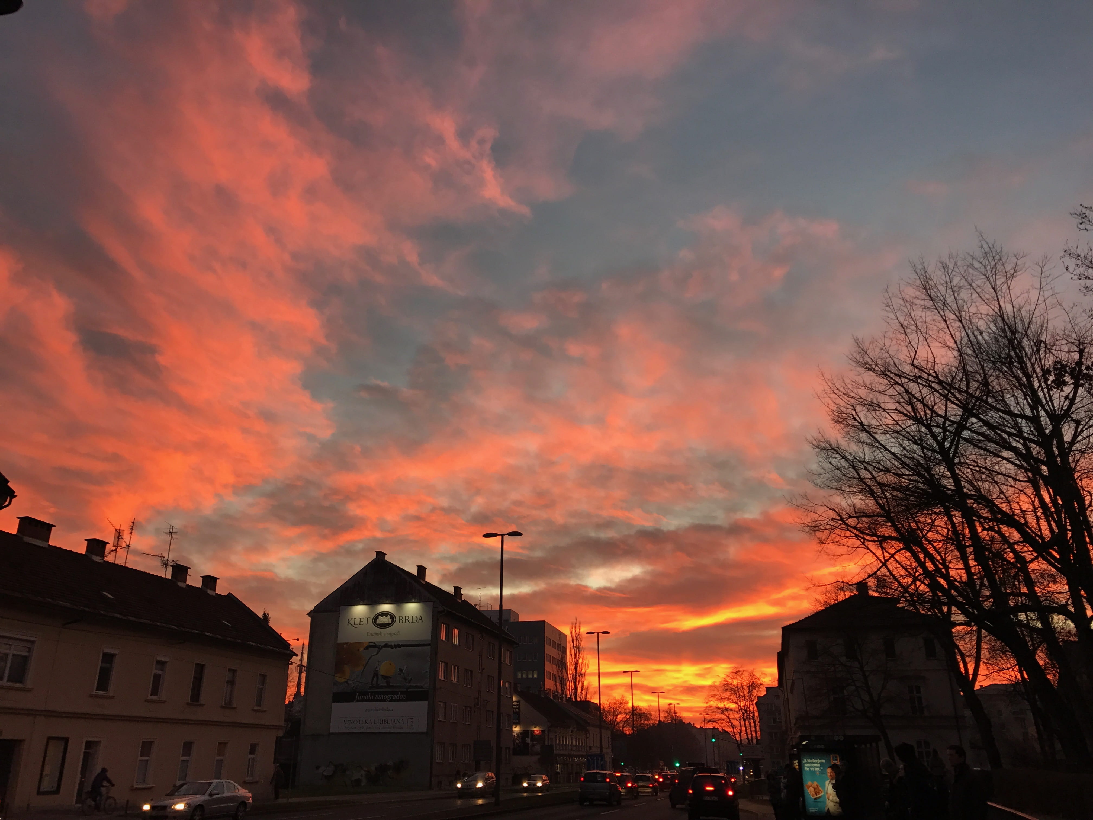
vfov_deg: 49.7
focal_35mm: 28
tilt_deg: +22.1
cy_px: 410
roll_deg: +0.5
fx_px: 884
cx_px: 546
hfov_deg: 63.4
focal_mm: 3.99
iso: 25
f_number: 1.8
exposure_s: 1/62
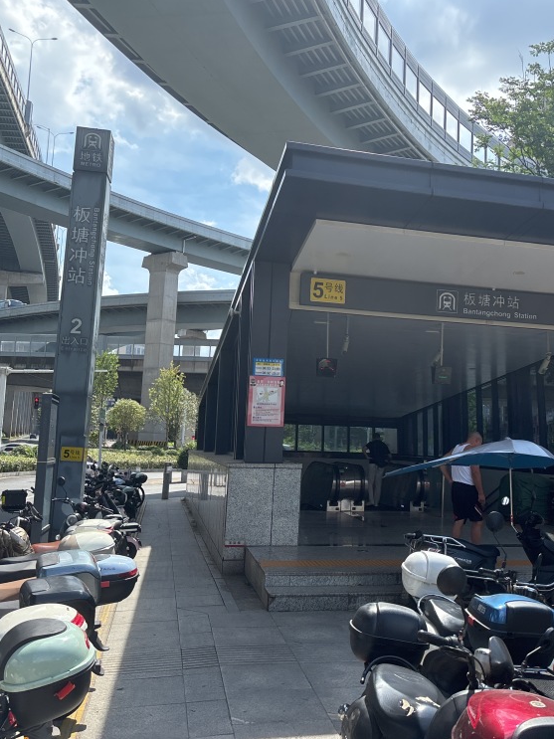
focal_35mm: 35
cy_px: 367
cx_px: 368
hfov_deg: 40.2
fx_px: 747
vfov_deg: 52.6
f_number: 1.6
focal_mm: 5.96
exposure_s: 1/1567
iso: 50
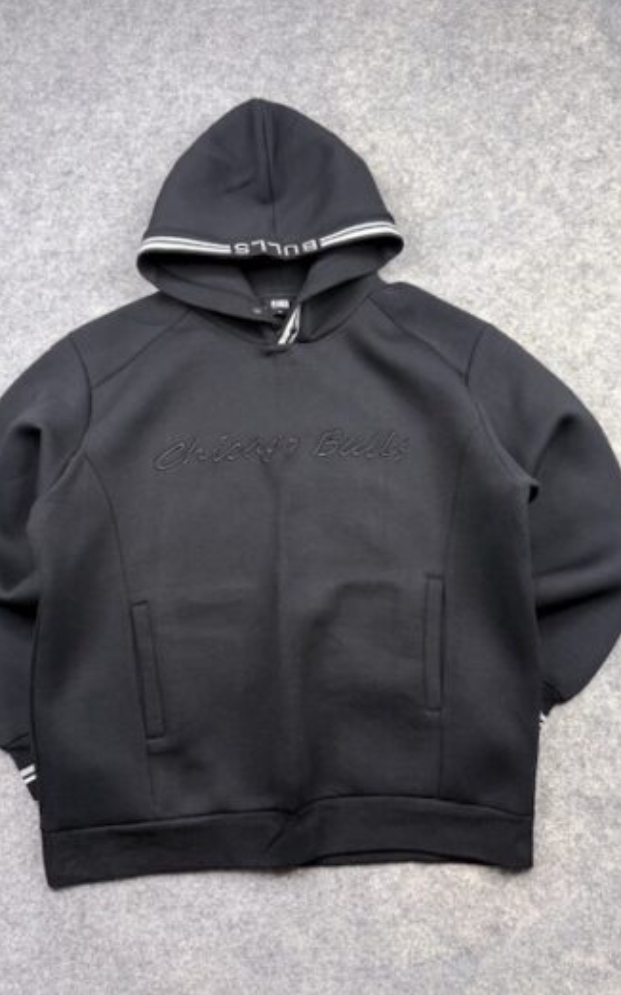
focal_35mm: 26
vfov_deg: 70.4
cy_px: 498
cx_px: 288
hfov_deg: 47.5
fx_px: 704
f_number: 1.78
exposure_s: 1/100
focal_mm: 6.76
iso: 160
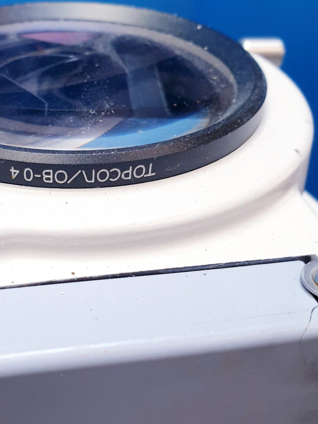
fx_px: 576
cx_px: 61
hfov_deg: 30.1
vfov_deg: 40.4
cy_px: 195
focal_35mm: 47
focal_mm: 4.3
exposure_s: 1/50
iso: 100
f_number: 2.4
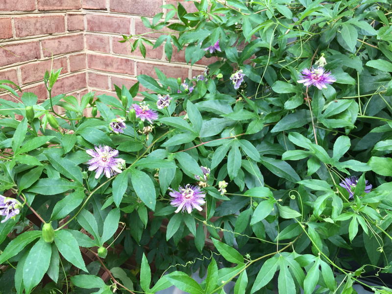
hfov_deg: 61.7
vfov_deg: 48.2
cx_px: 196
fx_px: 328
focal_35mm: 29
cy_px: 147
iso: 40
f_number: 2.2
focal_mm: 4.15
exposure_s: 1/120
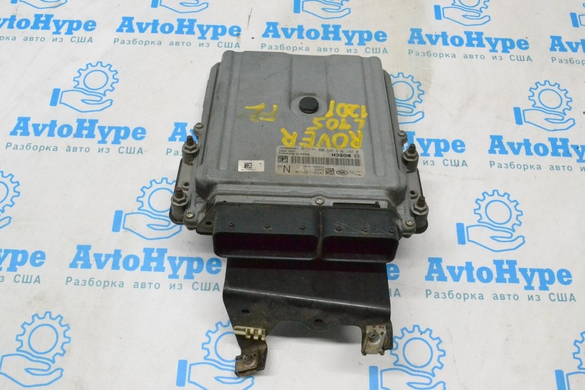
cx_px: 292
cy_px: 195
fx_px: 585
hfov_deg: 53.1
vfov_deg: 36.9
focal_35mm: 36
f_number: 11
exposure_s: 1/160
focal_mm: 24
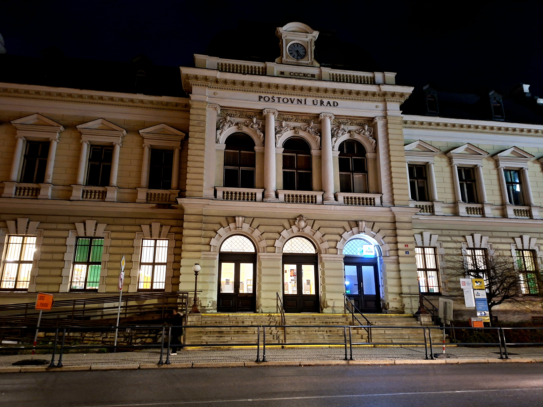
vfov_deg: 58.9
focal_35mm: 23
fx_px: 361
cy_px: 204
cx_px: 272
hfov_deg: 73.9
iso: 800
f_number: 1.8
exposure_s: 1/20
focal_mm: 5.54
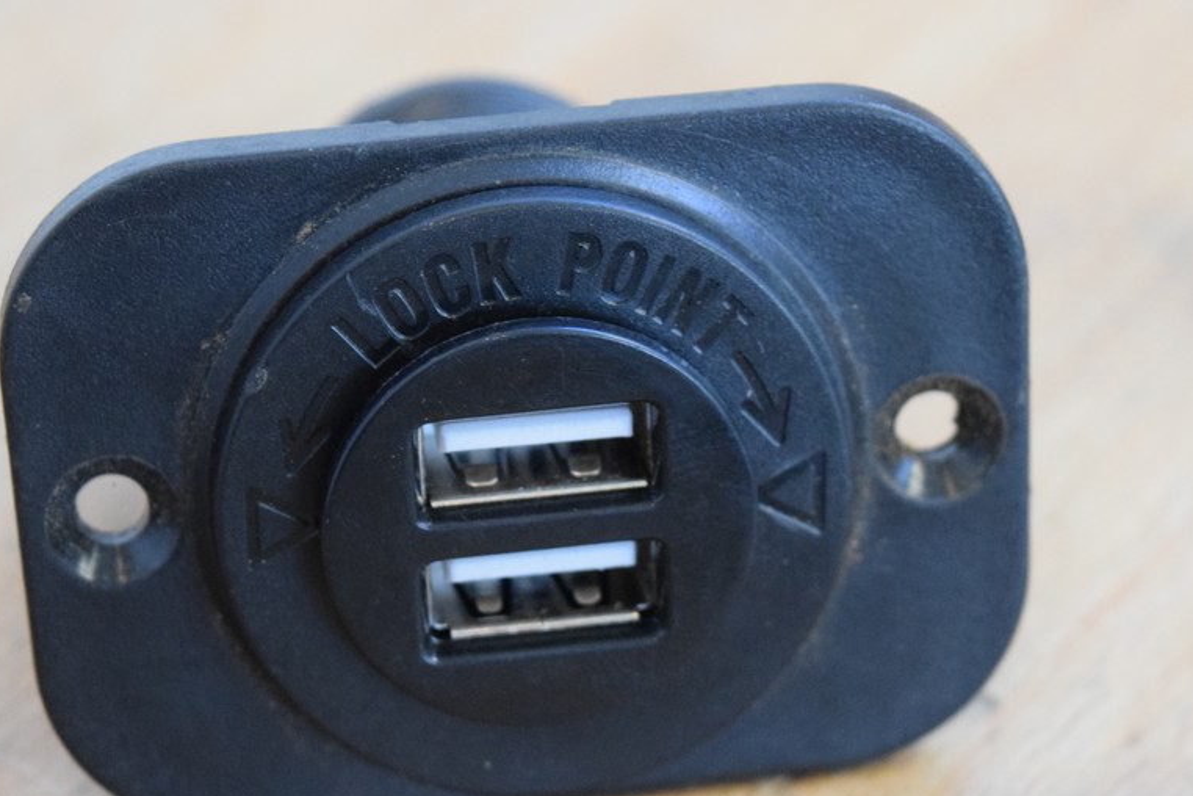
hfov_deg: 16.9
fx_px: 4009
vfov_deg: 11.3
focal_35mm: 121
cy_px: 518
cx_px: 556
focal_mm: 48
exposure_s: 1/100
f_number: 5.3
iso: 3200
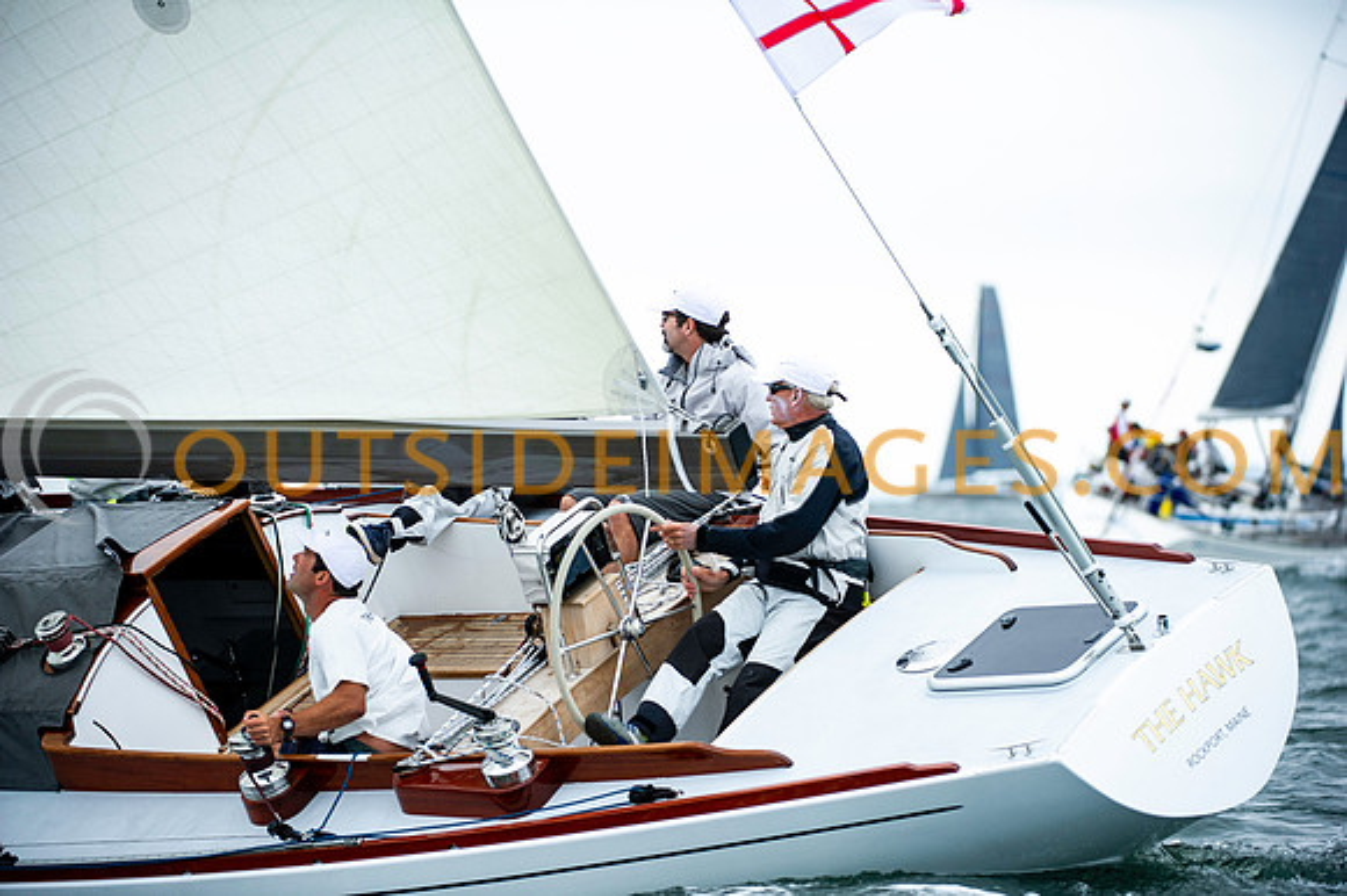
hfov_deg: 9.4
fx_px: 8227
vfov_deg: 6.2
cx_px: 674
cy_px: 448
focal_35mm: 220
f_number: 5
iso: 500
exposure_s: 1/1000
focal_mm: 220
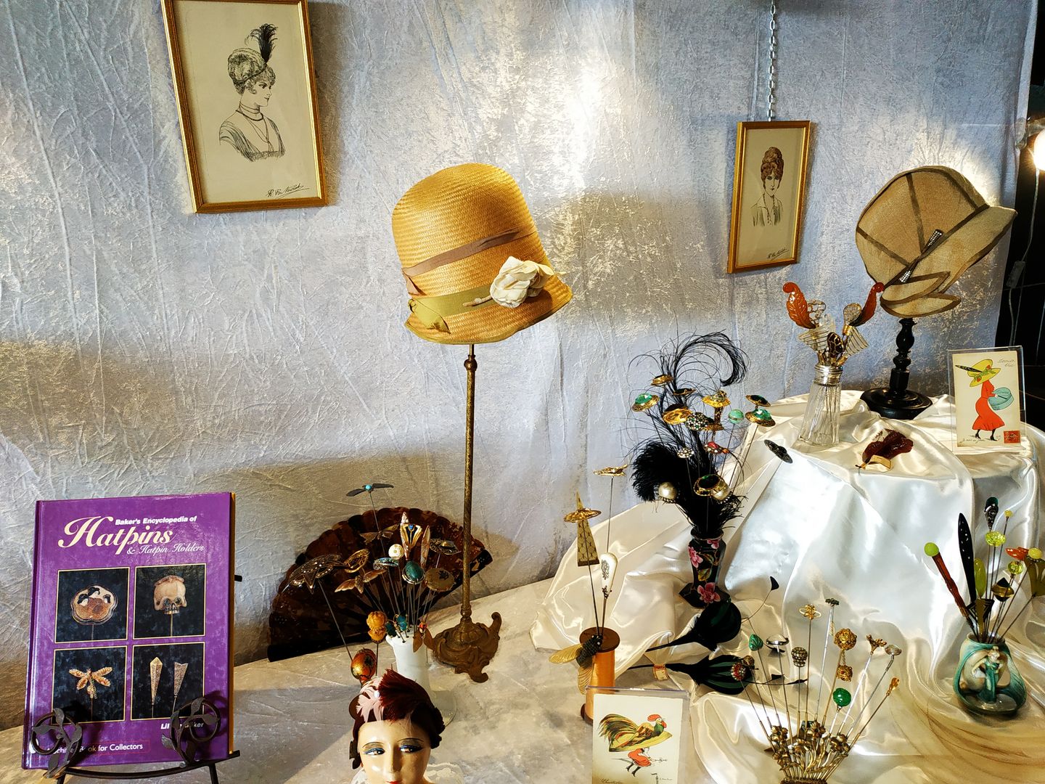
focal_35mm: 24
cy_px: 392
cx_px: 522
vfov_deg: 56.8
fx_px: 725
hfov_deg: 71.6
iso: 250
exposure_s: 1/50
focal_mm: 3.94
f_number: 1.9
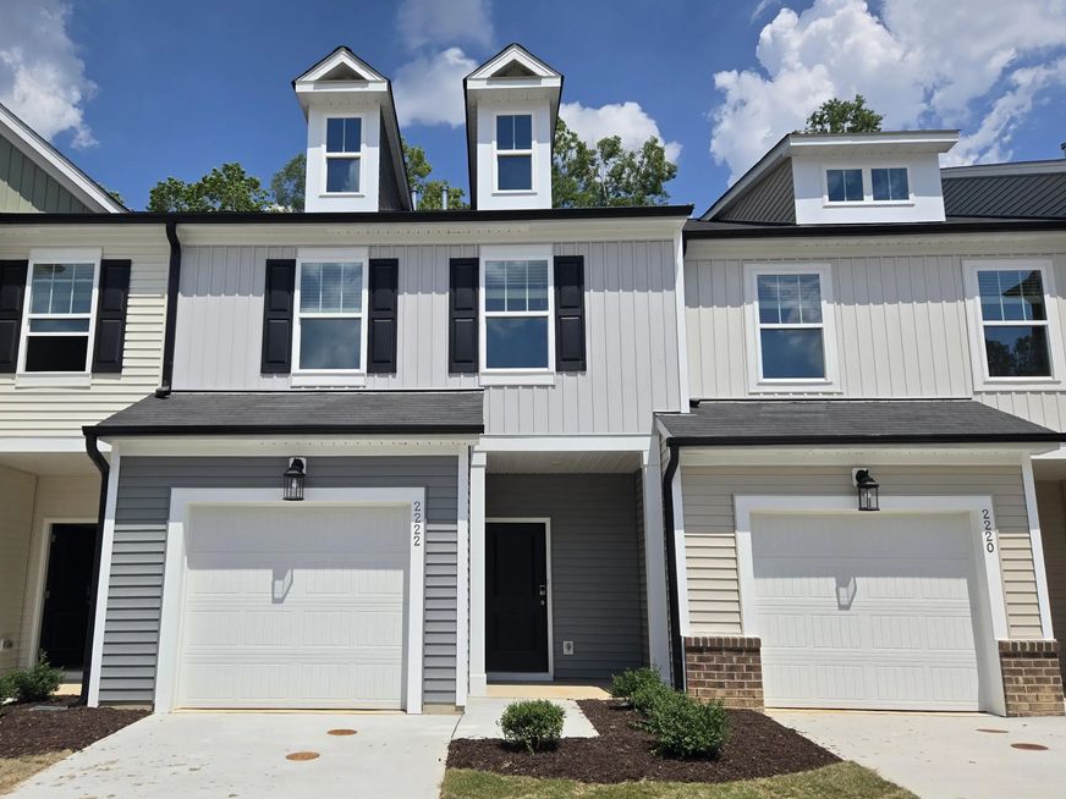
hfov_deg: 65.0
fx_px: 831
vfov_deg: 51.3
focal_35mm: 27
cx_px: 451
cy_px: 442
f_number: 1.8
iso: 25
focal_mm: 5.4
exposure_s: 1/3747
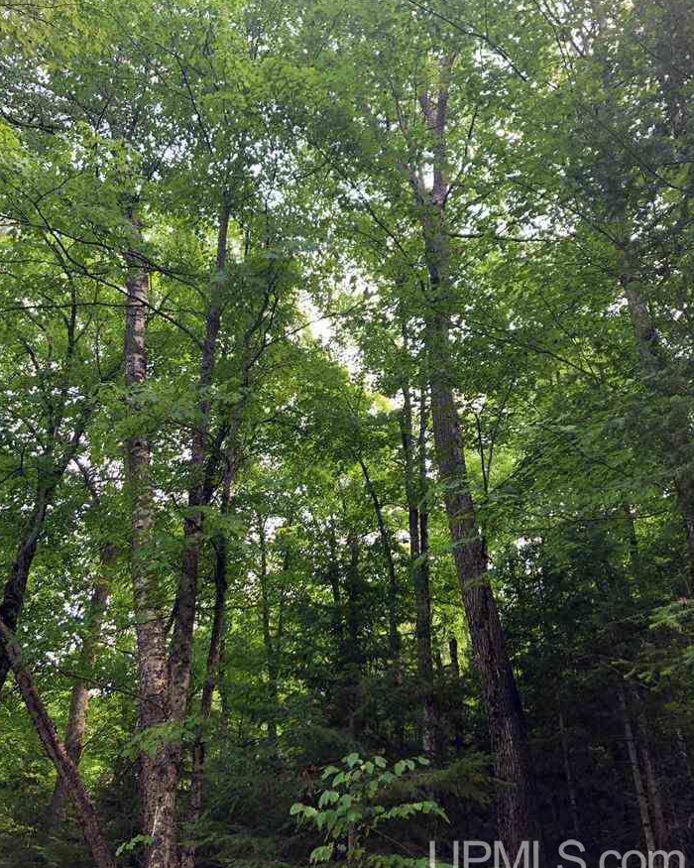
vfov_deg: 58.8
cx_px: 346
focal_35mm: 30
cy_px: 433
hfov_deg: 48.5
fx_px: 770
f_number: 1.8
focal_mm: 3.99
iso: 25
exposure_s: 1/120
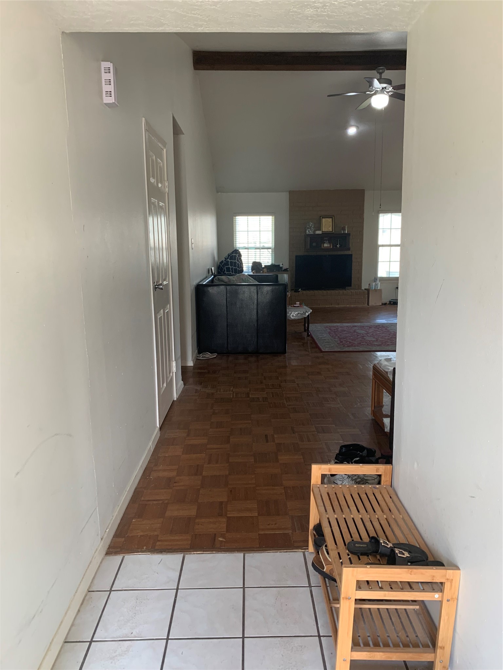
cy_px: 335
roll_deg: +0.3
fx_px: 504
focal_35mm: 26
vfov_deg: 67.3
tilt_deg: -8.1
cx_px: 252
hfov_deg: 53.1
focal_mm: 4.25
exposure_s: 1/60
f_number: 1.8
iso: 100
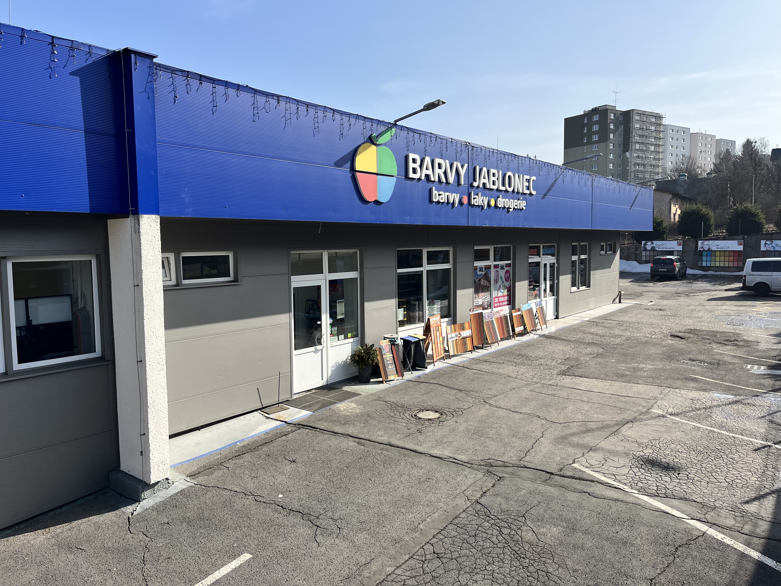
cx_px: 390
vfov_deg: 53.1
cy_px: 293
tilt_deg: -4.1
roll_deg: +0.8
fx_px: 587
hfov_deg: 67.3
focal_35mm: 26
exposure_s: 1/3215
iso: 50
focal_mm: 5.1
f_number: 1.6
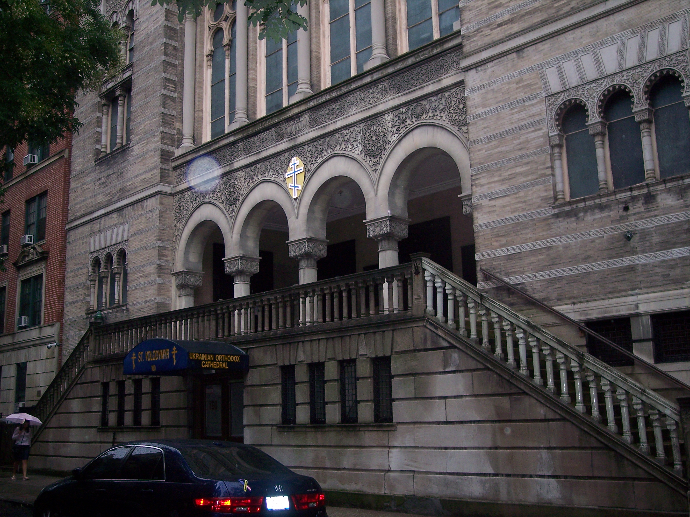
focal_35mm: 39
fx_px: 777
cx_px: 345
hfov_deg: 47.9
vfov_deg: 36.8
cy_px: 258
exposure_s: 1/60
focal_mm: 8
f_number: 2.8
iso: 140
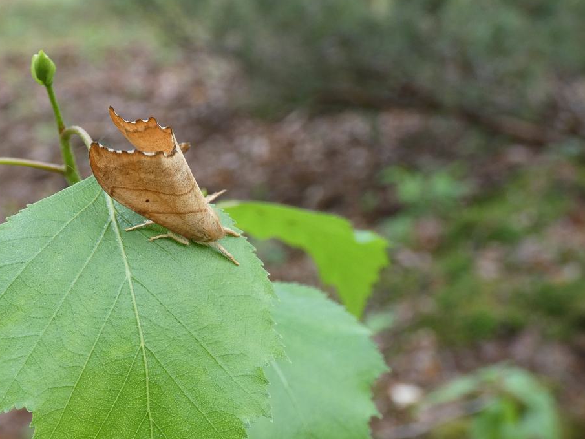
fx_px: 1031
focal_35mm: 61
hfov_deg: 31.5
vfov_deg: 24.0
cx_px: 203
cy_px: 233
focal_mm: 8.2
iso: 200
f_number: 3.8
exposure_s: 1/50
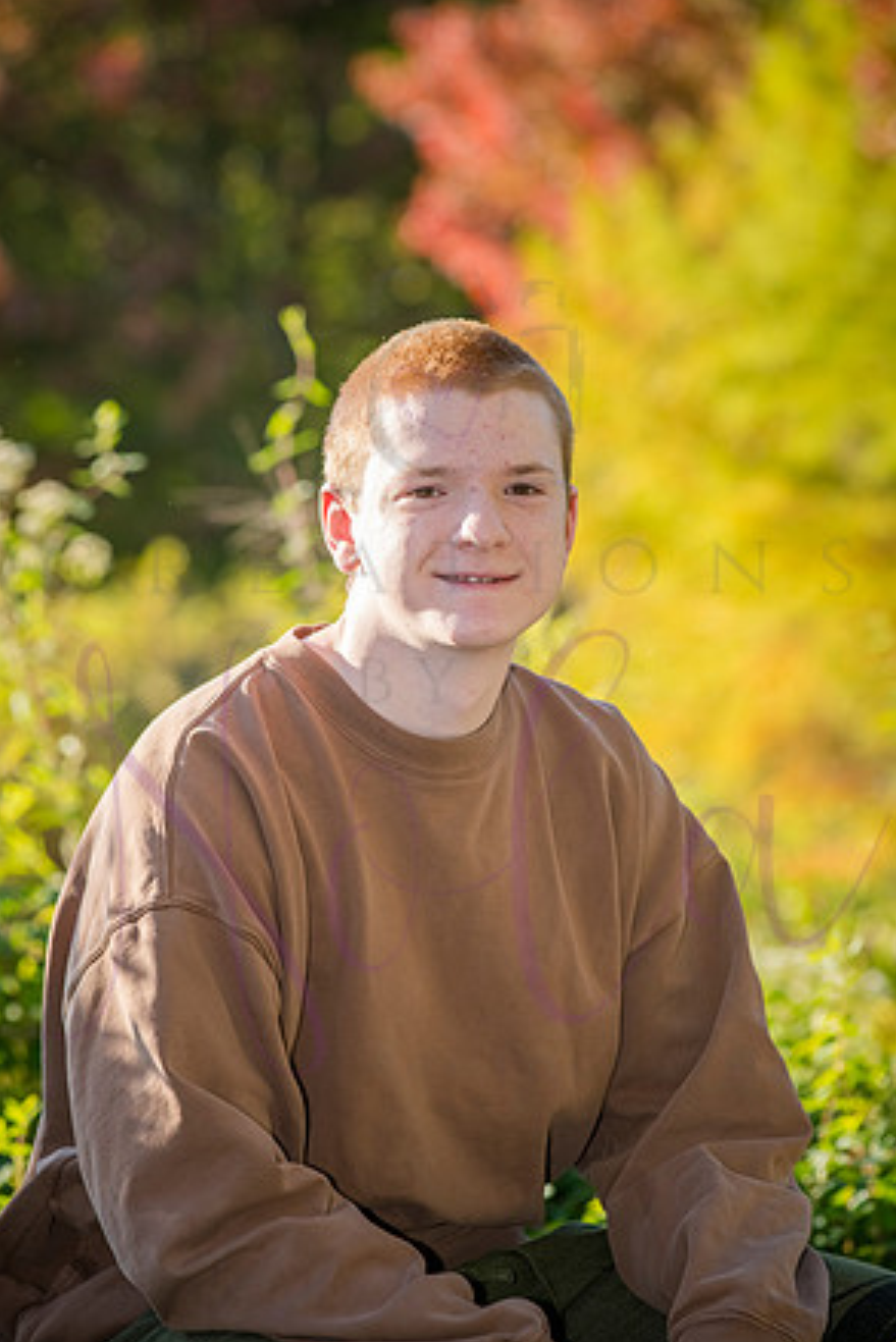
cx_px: 450
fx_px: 4775
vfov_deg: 16.0
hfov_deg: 10.7
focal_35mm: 128
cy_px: 676
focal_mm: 125
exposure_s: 1/800
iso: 400
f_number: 5
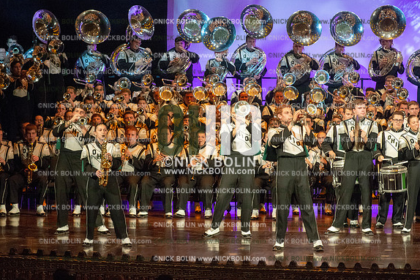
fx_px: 2299
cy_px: 140
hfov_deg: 10.4
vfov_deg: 7.0
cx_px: 209
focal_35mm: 197
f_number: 5.6
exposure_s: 1/320
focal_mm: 195
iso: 8000
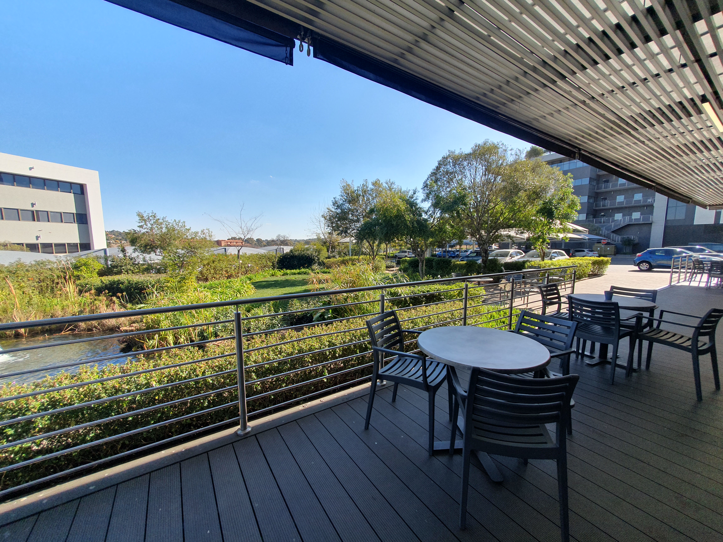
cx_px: 362
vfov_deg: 89.9
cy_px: 271
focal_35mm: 13
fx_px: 272
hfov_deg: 106.2
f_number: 2.2
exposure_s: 1/526
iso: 50
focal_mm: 1.8
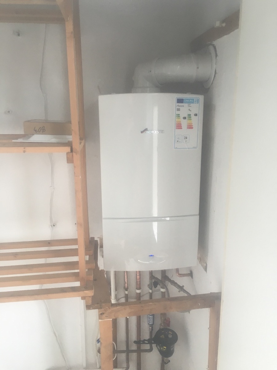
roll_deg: +0.6
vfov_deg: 61.7
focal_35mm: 29
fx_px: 309
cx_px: 138
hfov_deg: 48.2
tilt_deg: -12.7
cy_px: 185
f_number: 2.2
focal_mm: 4.15
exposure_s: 1/33
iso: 32
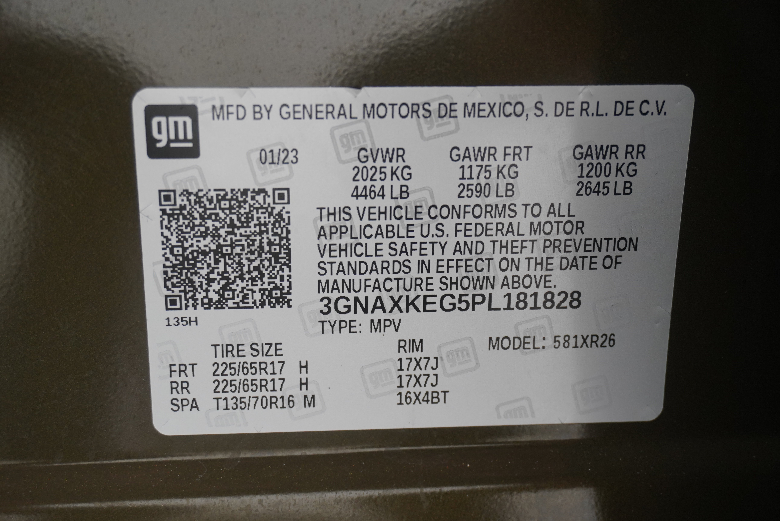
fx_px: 1062
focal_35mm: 49
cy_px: 260
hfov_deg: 40.3
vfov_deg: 27.5
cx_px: 390
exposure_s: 1/60
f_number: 5
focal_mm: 33
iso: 500
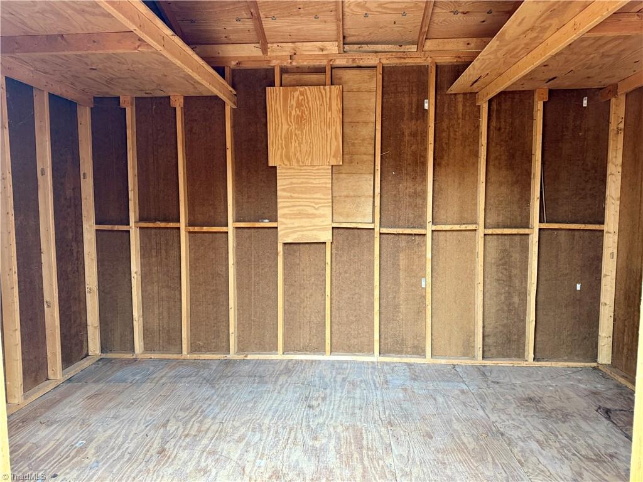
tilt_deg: -4.4
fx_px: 446
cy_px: 241
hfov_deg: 71.6
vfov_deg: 56.8
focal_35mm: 24
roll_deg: -0.2
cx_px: 322
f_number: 1.78
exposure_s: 1/60
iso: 250
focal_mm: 6.76
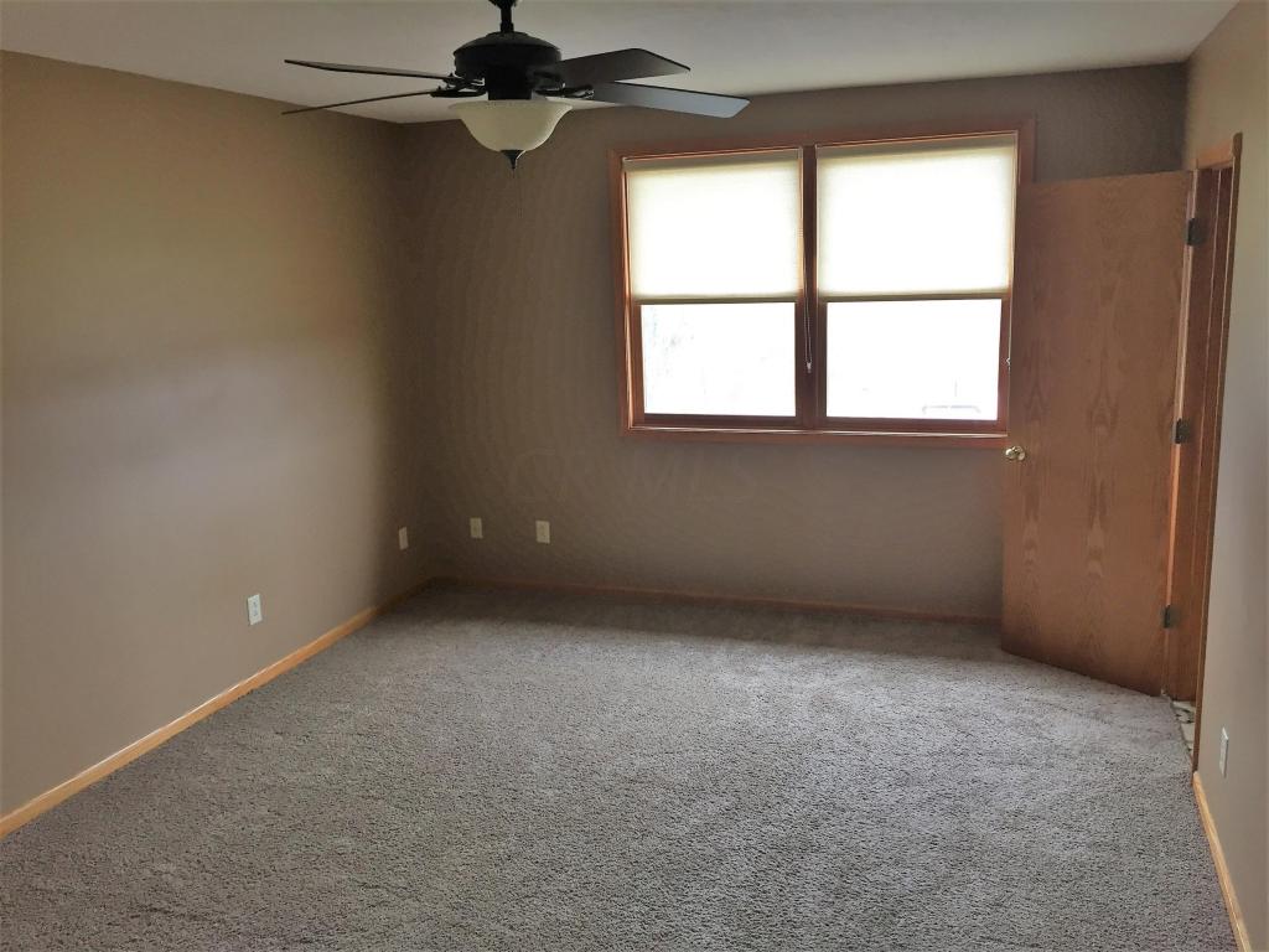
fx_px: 1063
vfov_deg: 48.2
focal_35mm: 29
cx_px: 634
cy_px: 476
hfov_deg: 61.7
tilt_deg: -10.9
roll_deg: +1.2
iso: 64
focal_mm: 4.15
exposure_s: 1/30
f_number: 2.2
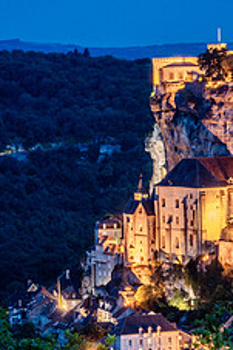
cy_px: 211
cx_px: 221
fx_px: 2022
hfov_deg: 6.6
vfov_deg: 9.9
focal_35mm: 208
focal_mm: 105
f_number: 8
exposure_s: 5
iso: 400
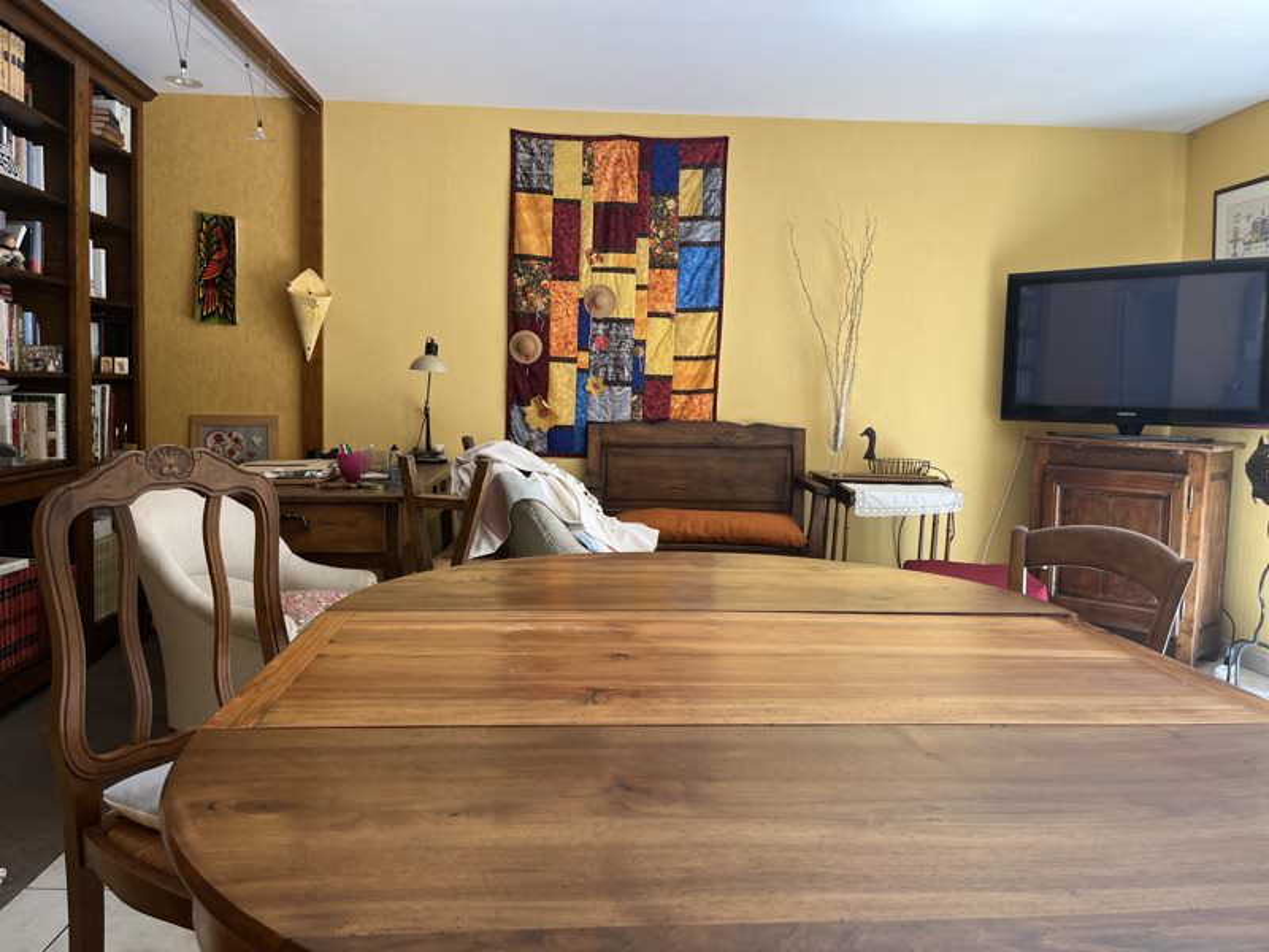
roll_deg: -2.7
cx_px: 634
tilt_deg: -4.6
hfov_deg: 67.3
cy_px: 476
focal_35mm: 26
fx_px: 953
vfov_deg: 53.1
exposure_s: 1/122
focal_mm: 5.1
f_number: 1.6
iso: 50
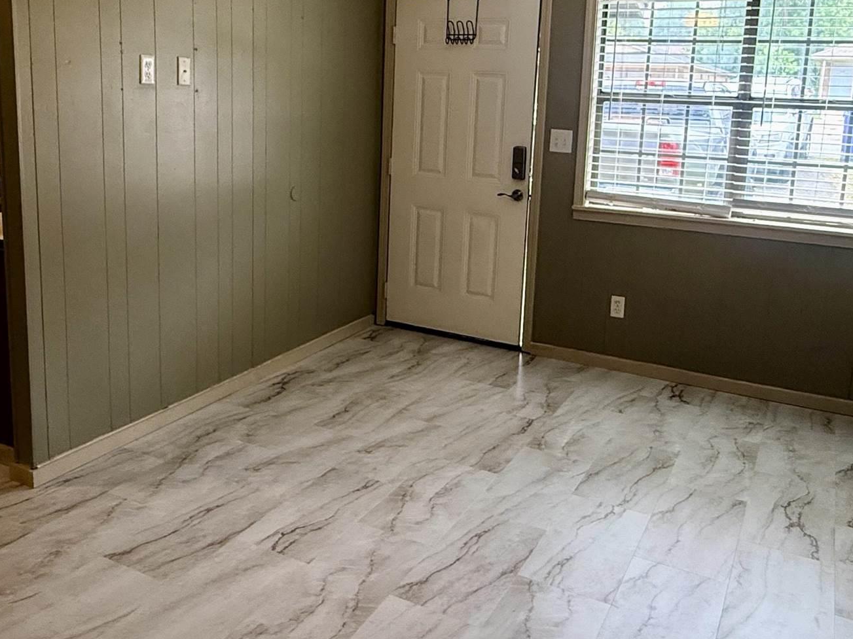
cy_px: 226
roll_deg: -1.9
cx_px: 416
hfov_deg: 55.4
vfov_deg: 42.5
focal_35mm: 33
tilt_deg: -9.1
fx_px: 813
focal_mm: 2.22
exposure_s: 1/120
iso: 200
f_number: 2.2
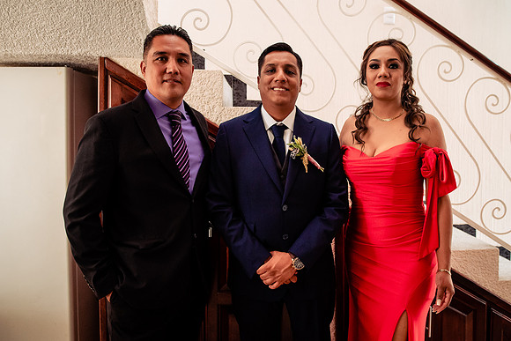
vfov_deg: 44.7
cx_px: 287
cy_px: 147
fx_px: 414
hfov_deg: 63.2
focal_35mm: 29
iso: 1600
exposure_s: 1/80
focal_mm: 24
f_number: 3.2
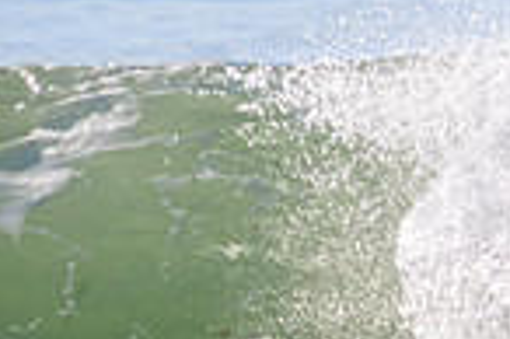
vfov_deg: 0.4
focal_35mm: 3177
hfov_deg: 0.6
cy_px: 128
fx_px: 44957
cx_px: 926
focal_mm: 800
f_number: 11
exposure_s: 1/2000
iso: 900
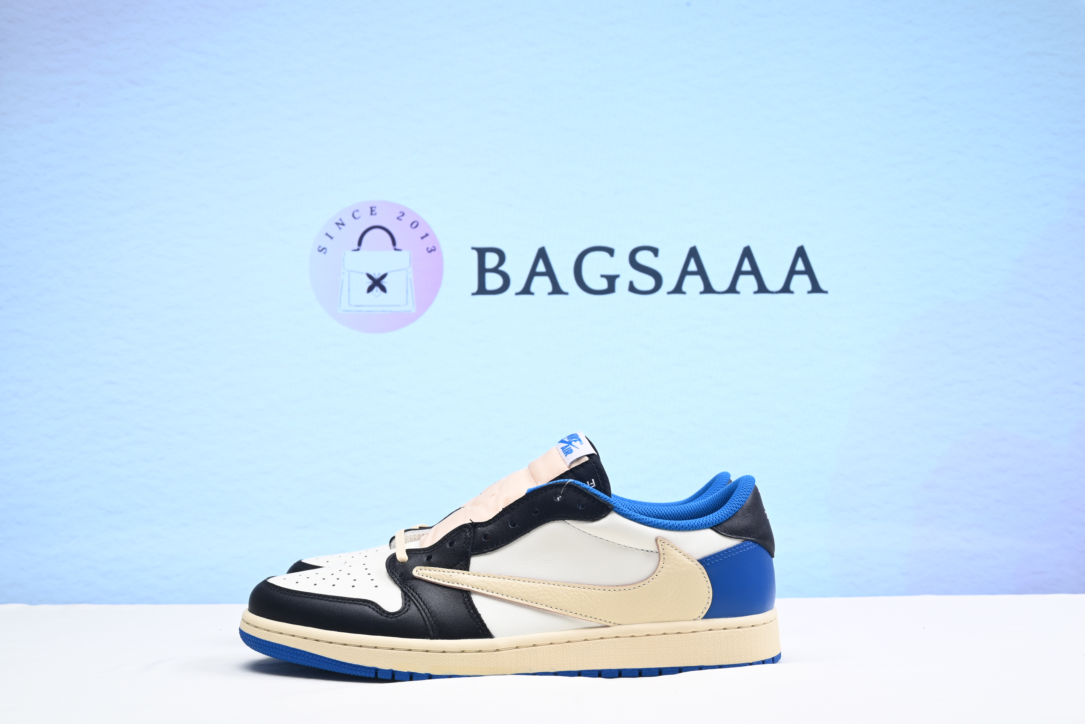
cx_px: 542
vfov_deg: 32.7
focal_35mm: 41
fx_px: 1236
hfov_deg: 47.4
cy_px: 362
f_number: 16
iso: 100
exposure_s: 1/2
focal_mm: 41
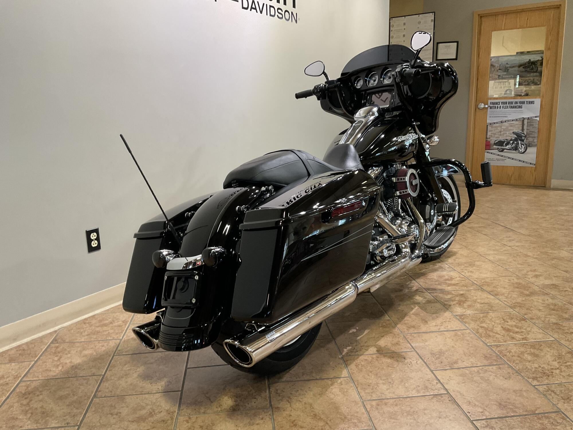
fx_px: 480
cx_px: 286
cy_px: 215
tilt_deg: -12.0
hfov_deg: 61.7
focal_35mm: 29
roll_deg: -0.4
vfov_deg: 48.2
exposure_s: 1/60
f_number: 1.8
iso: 80
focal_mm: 3
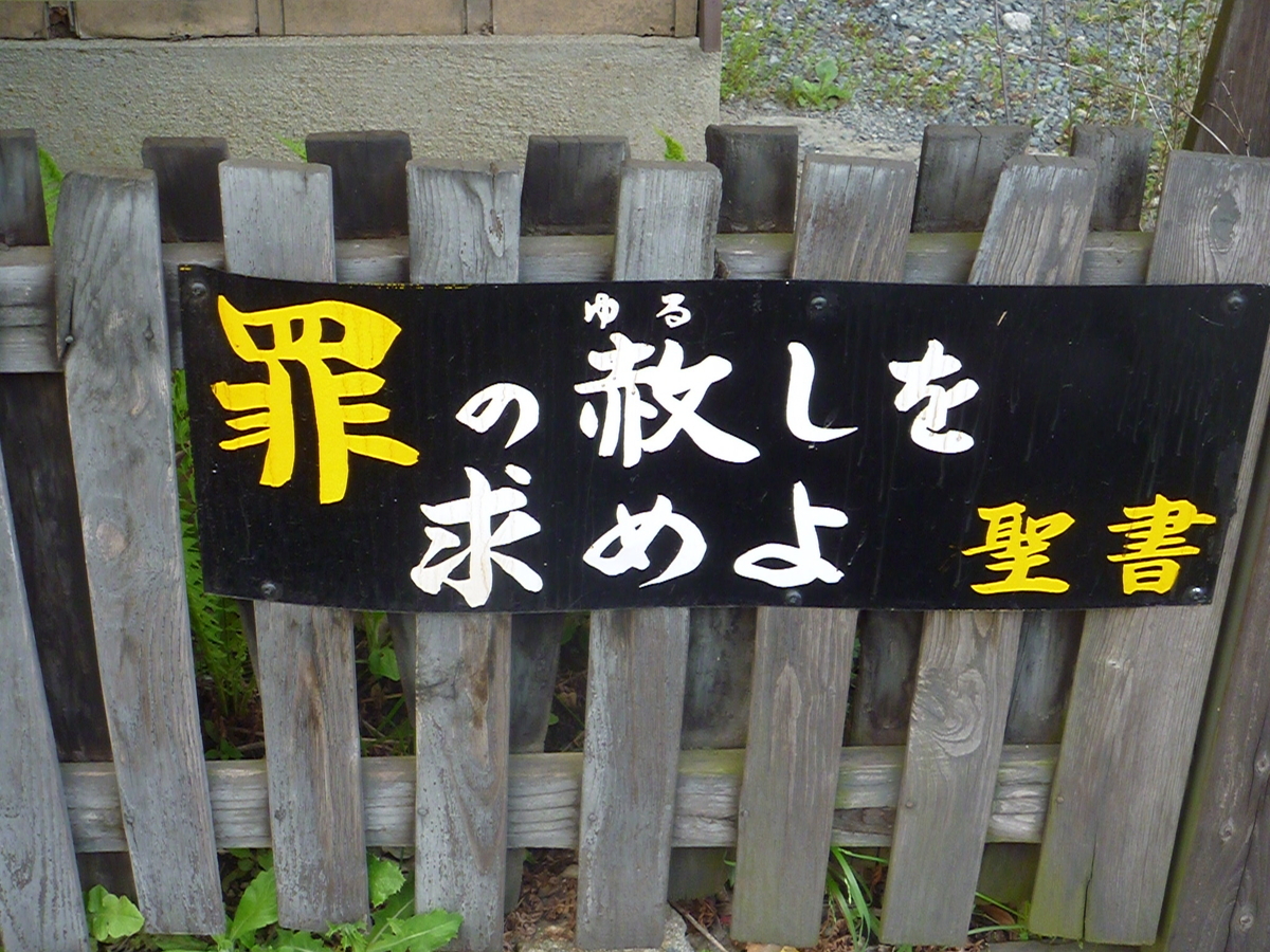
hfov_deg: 29.4
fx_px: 2421
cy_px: 476
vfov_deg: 22.3
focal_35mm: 66
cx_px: 635
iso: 500
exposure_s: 1/200
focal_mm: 11.8
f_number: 5
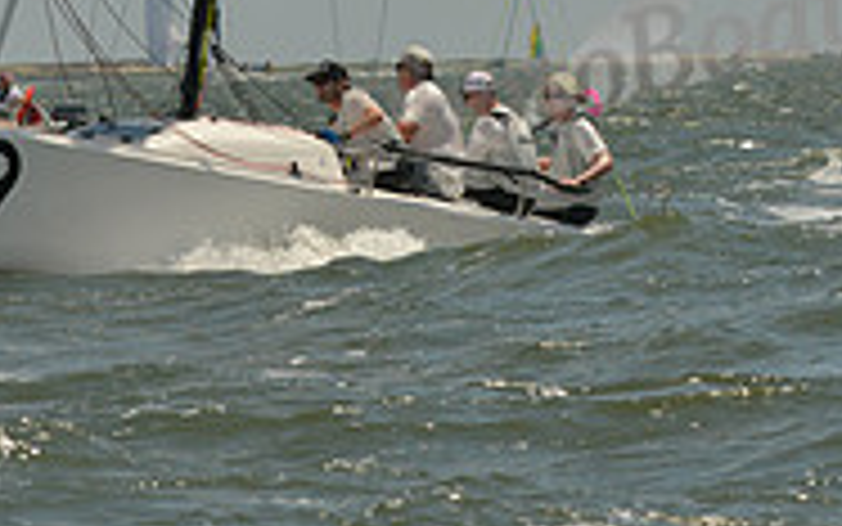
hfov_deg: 3.2
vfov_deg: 2.0
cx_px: 110
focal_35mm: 664
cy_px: -566
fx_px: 15242
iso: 280
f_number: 11
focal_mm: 210
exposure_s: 1/1250
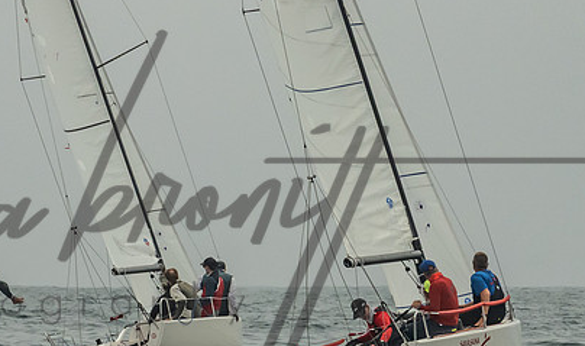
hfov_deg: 4.4
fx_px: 7571
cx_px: 183
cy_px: 23
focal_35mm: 482
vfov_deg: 2.6
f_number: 9
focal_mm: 155
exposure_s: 1/2500
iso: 800
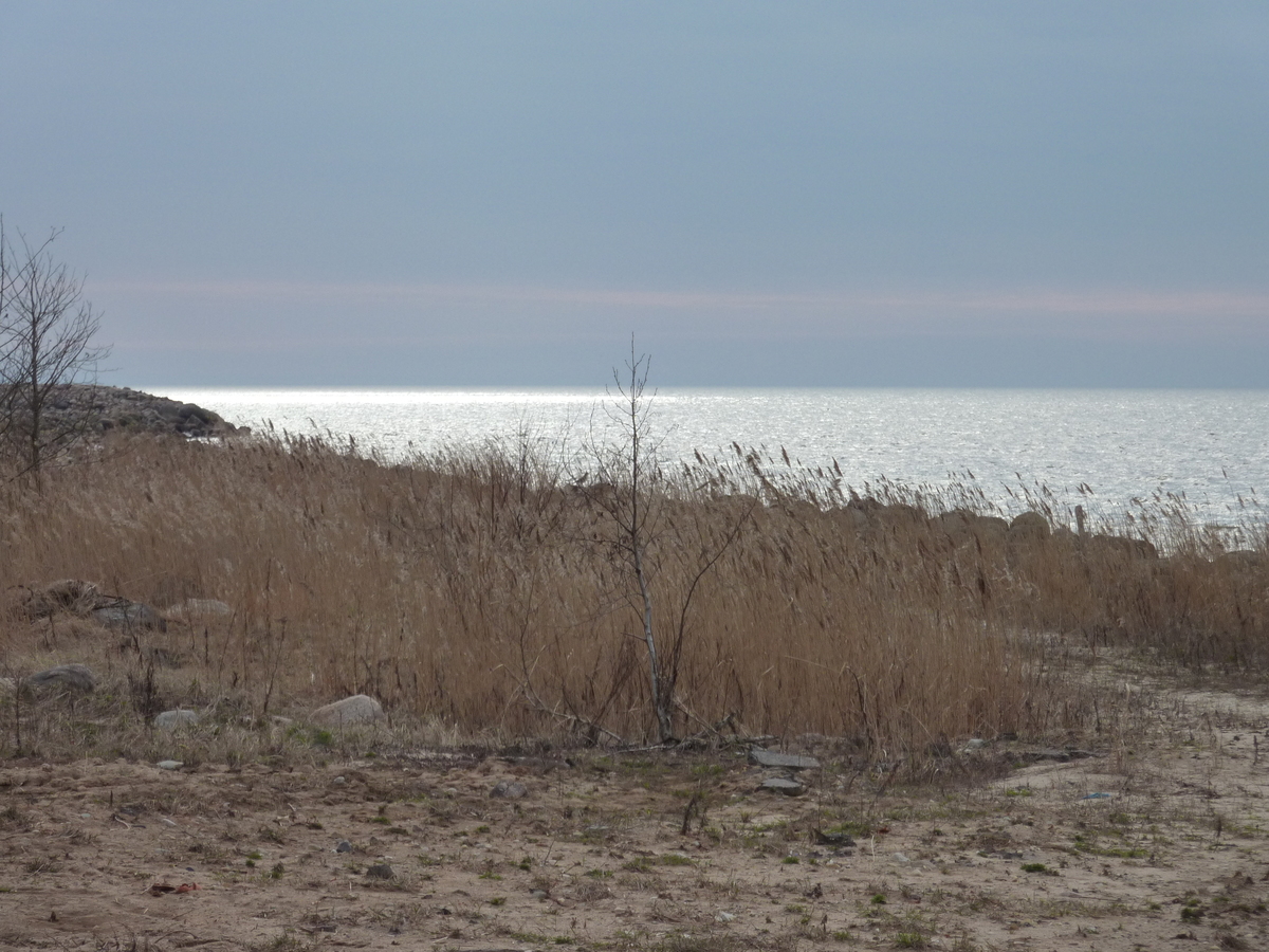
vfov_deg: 10.8
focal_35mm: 137
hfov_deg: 14.4
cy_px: 476
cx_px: 634
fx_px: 5022
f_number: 4.5
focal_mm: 22.5
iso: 125
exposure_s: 1/500
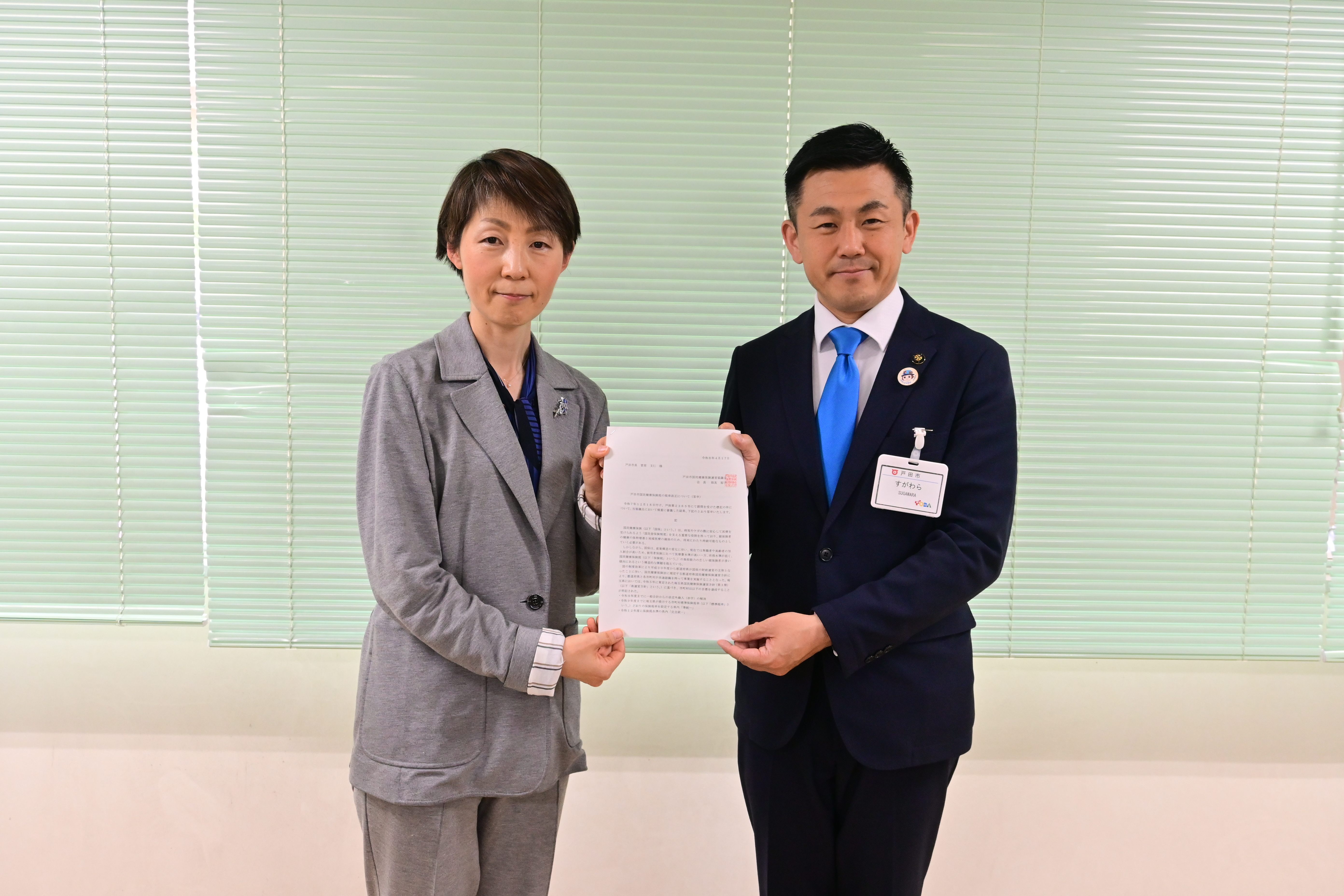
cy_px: 448
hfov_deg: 60.7
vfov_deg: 42.6
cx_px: 672
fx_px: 1148
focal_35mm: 31
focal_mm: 20.5
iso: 1000
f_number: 5
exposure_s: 1/100
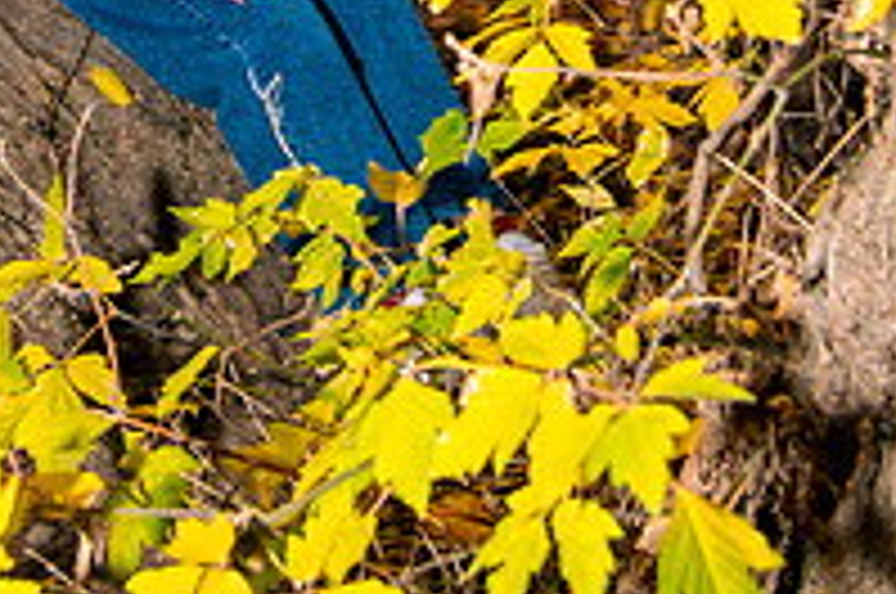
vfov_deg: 11.9
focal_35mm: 111
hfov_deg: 18.4
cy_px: -189
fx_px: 2758
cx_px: 342
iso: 640
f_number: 4
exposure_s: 1/160
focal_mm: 38
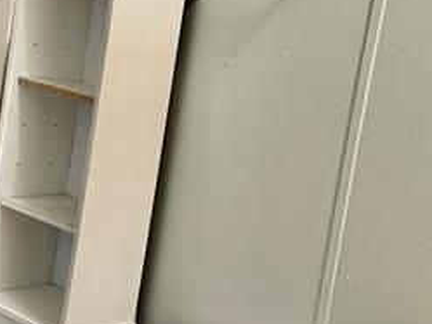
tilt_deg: -5.4
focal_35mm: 74
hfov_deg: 26.3
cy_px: 126
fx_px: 924
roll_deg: -9.8
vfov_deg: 19.9
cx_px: 238
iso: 125
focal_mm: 6.76
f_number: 1.78
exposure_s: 1/60
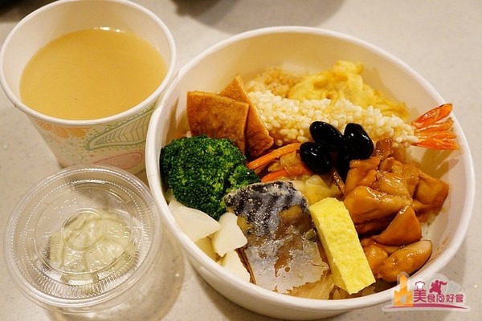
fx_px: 462
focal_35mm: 34
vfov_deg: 38.4
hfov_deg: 55.1
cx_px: 241
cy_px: 160
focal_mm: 23
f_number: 4
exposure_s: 1/60
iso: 2500
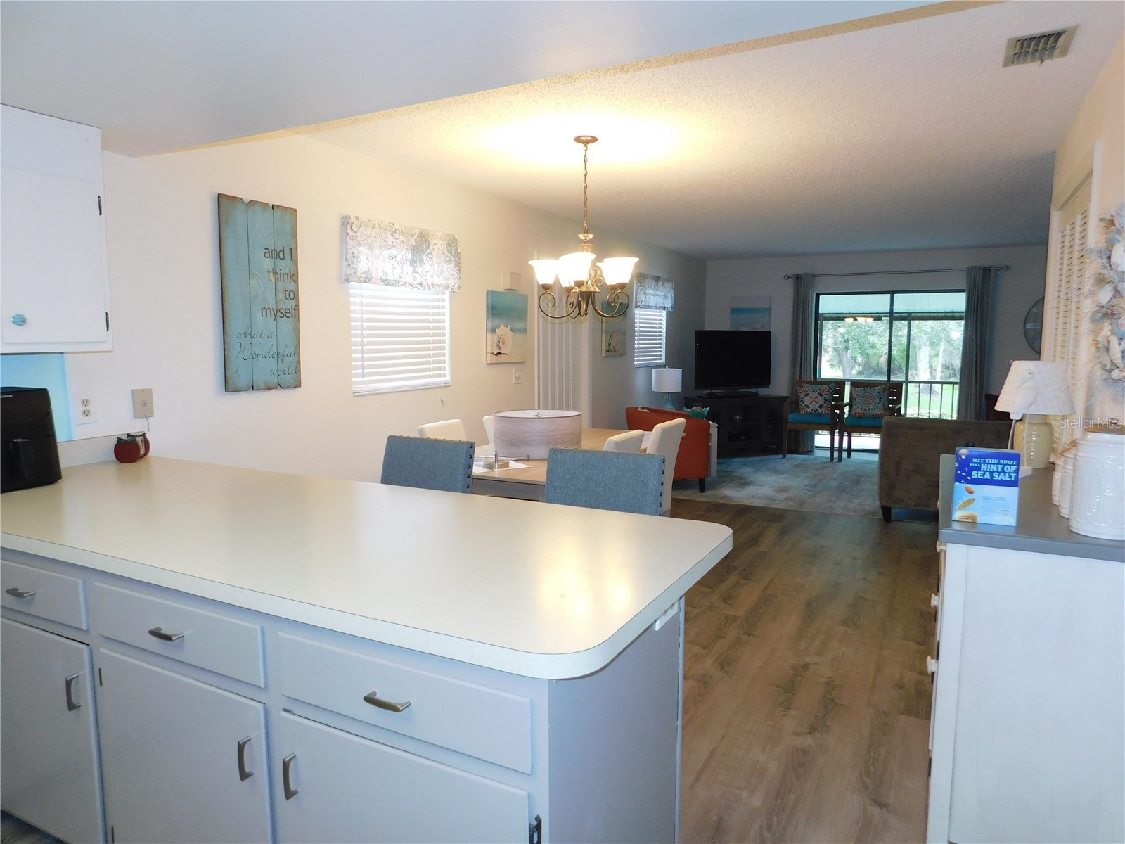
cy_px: 422
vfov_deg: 58.9
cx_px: 562
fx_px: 747
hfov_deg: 73.9
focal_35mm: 23
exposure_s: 1/30
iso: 200
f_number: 3
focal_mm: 4
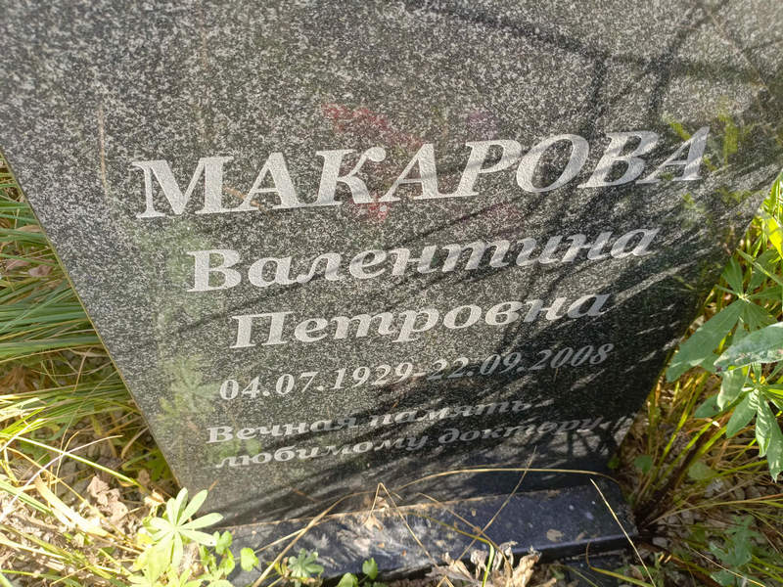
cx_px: 392
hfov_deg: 69.4
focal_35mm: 25
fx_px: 565
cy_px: 294
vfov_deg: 54.9
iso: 110
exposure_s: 1/139
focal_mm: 4.76
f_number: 1.69
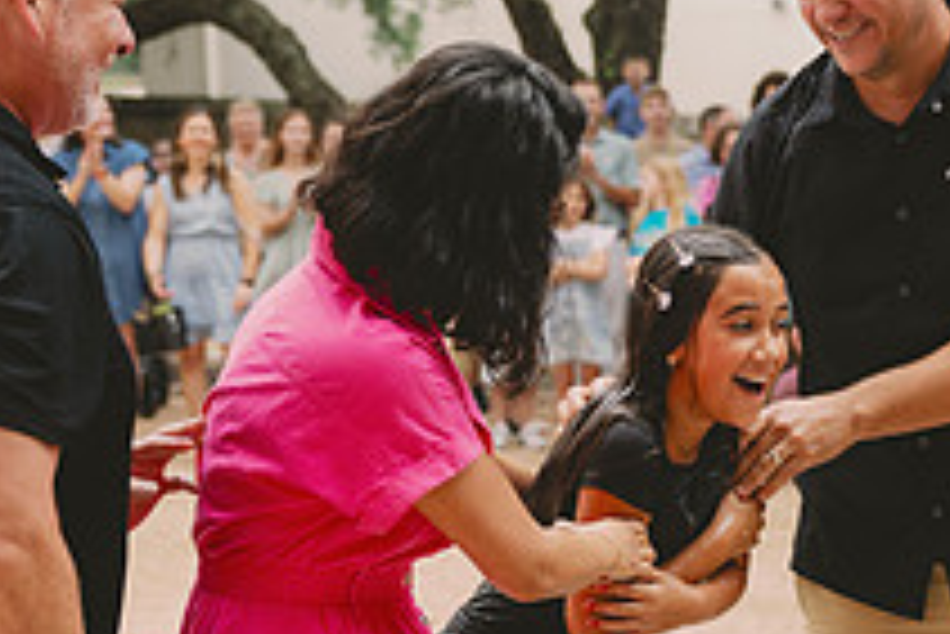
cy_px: 416
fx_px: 2825
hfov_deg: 19.0
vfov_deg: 12.8
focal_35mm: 107
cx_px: 689
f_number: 2.8
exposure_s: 1/640
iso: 250
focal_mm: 39
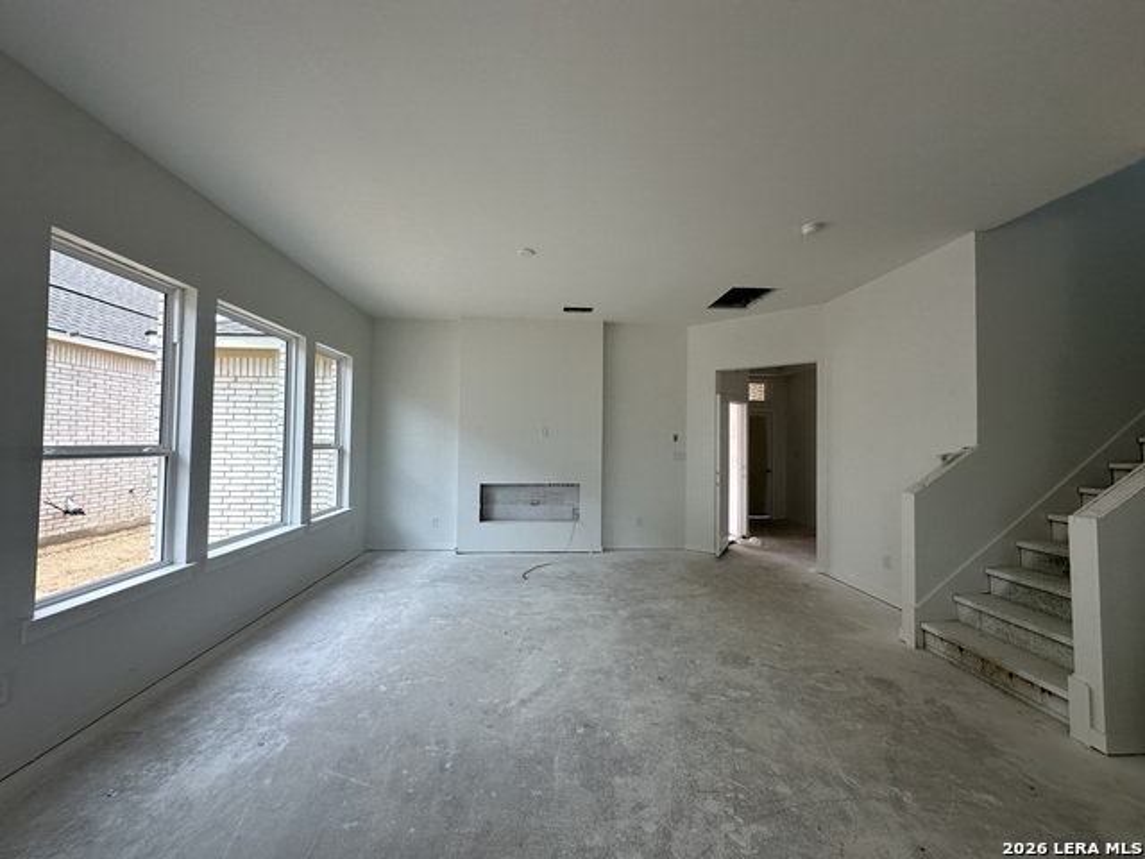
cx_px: 572
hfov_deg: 102.1
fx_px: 463
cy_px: 430
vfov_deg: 85.7
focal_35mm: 14
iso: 40
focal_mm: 2.22
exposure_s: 1/178
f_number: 2.2
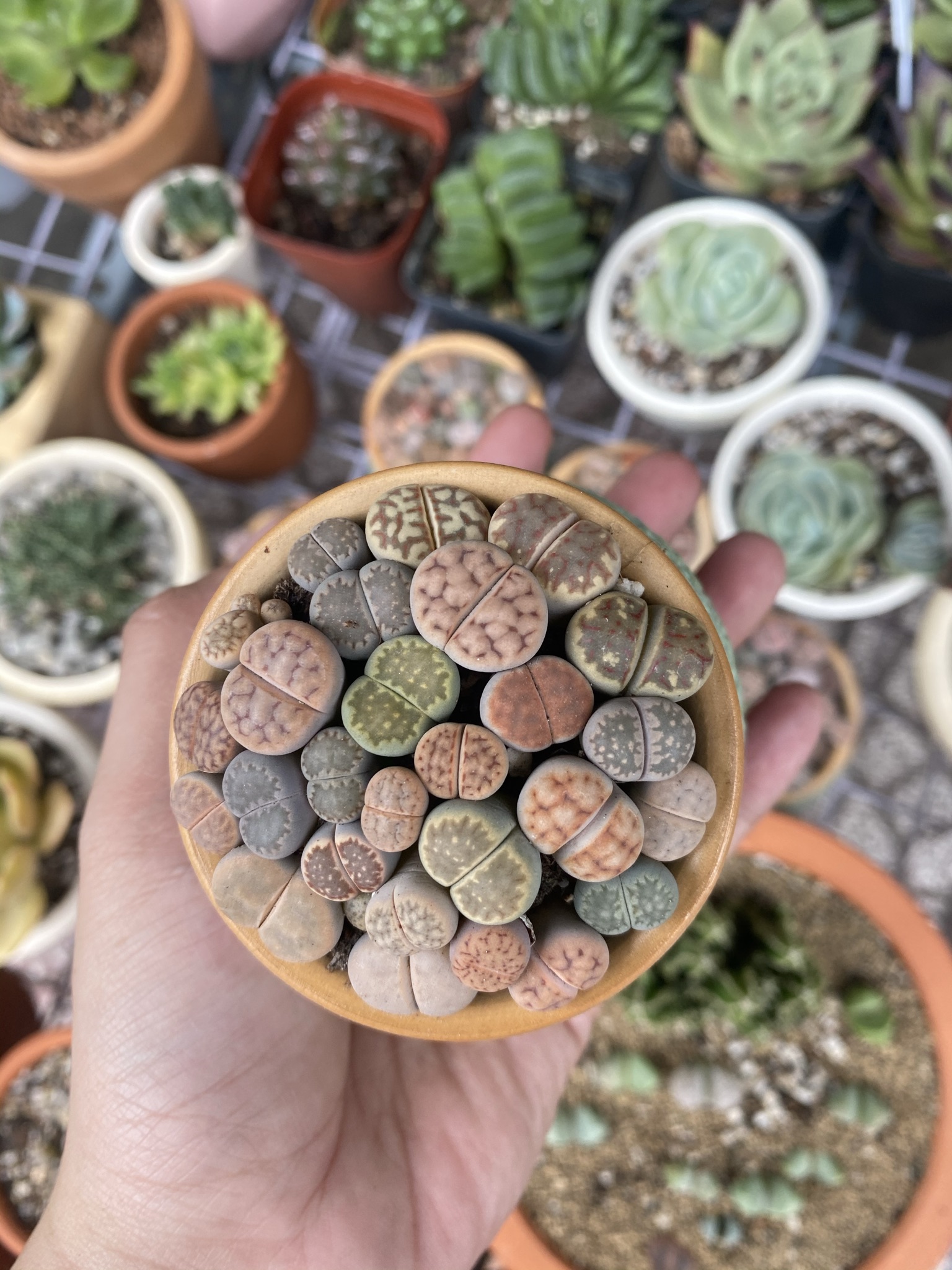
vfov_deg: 67.3
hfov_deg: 53.1
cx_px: 476
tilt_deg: -78.1
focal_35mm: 26
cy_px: 635
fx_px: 953
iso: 32
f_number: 1.8
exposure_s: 1/344
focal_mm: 4.25
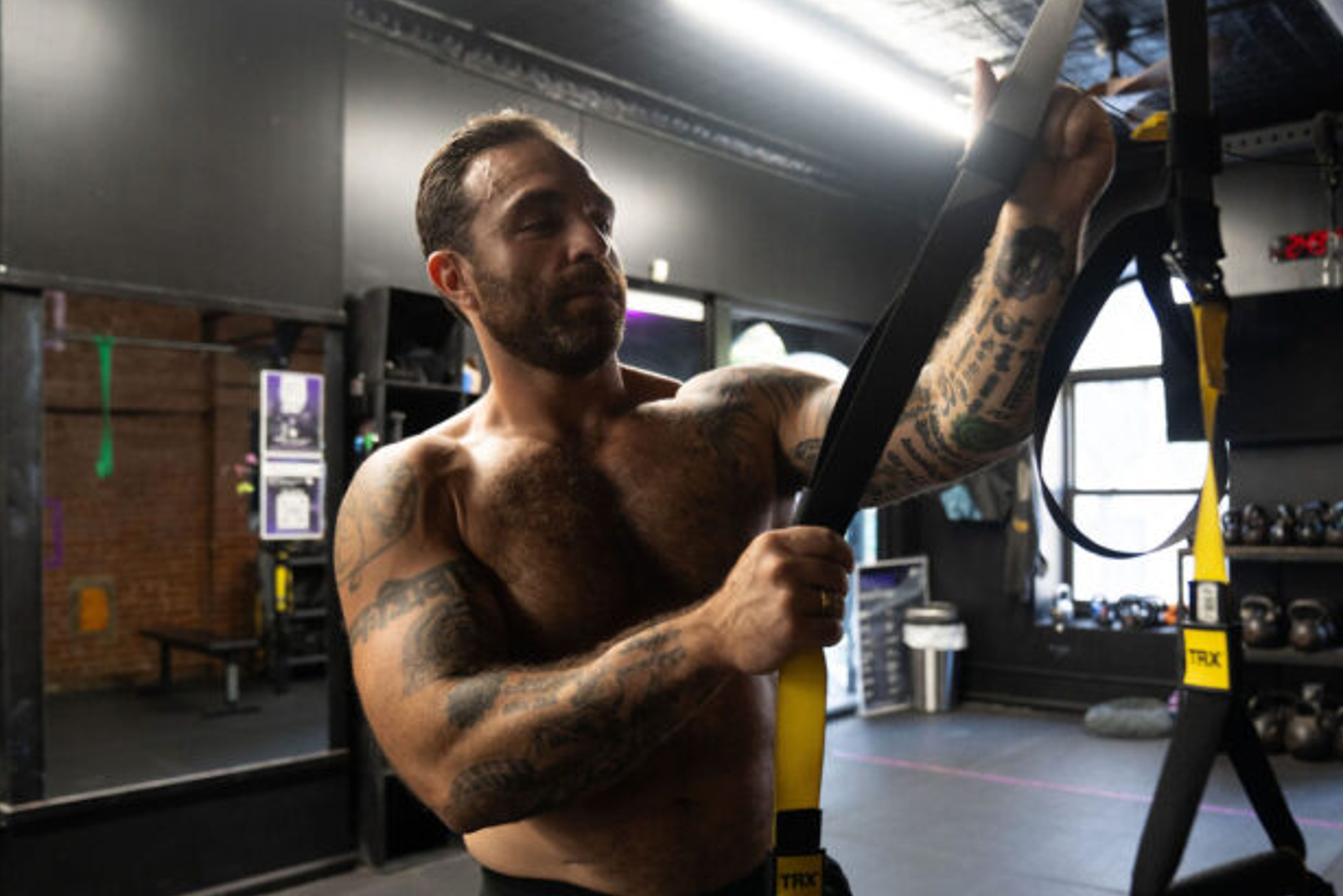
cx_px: 805
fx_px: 1120
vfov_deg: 43.6
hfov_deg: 61.4
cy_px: 494
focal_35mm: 30
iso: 2000
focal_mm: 24
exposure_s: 1/100
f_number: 2.8
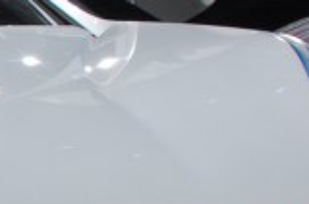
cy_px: 240
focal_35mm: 173
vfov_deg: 7.8
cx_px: -338
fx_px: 1482
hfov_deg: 10.7
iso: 200
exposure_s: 1/200
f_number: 7.1
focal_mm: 18
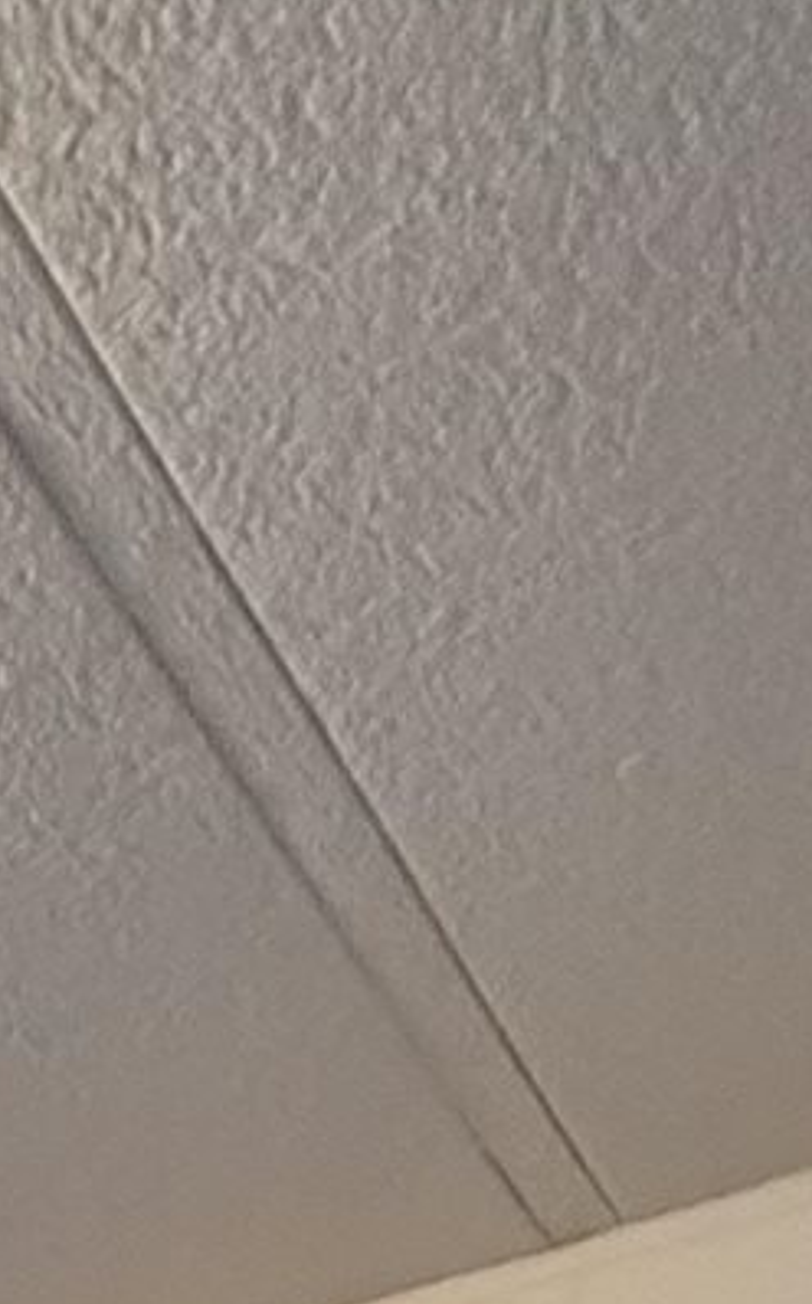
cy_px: 3522
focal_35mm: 86
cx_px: -1768
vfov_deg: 13.1
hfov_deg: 10.1
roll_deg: -0.5
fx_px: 3052
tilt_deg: -12.3
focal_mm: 2.22
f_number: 2.2
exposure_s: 1/60
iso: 640
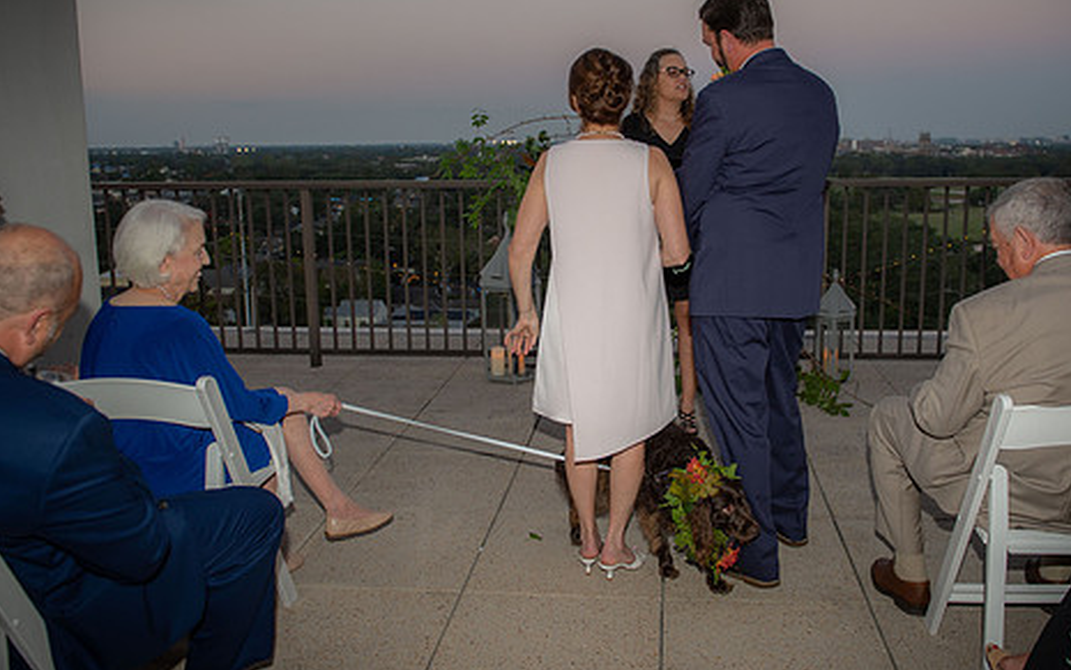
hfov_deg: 57.9
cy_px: 290
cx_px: 603
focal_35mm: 33
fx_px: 964
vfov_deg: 38.3
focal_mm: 26
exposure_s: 1/160
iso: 800
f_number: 4
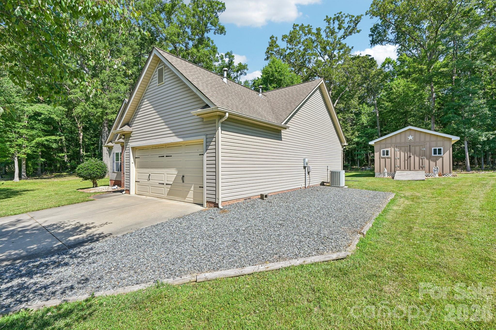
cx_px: 248
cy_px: 165
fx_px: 227
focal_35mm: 16
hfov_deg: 95.0
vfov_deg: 72.0
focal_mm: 16.5
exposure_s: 1/250
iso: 100
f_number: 8
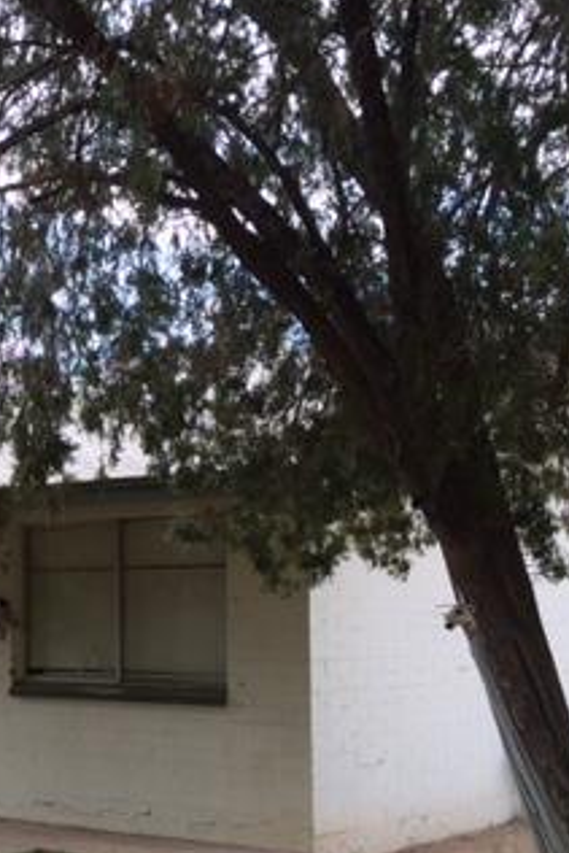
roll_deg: +1.3
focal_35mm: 61
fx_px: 1445
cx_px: -86
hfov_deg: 21.0
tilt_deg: +1.5
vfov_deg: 32.6
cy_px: 575
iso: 32
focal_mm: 4.15
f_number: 2.2
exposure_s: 1/483
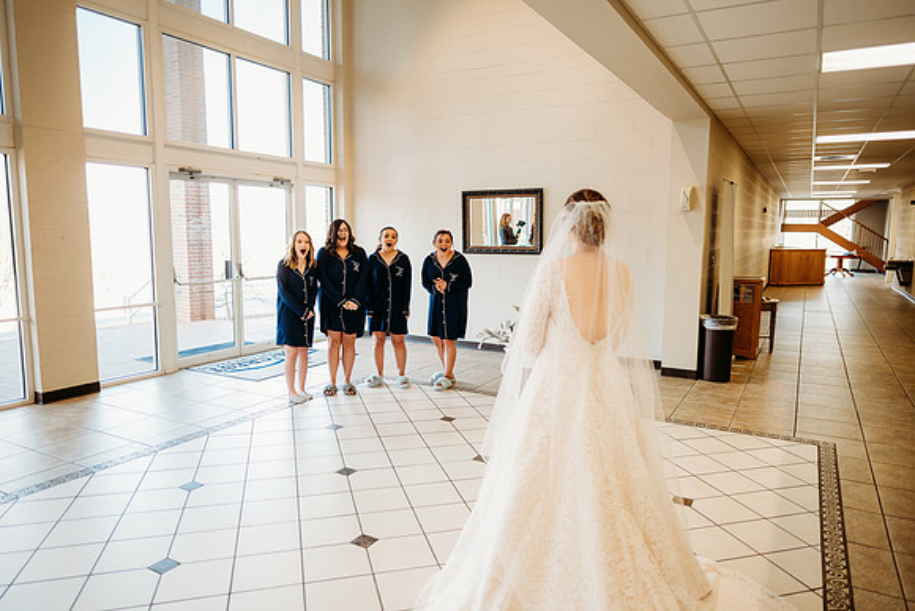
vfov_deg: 53.2
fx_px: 610
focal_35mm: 24
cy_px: 306
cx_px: 458
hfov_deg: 73.7
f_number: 1.8
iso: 400
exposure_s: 1/160
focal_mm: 24
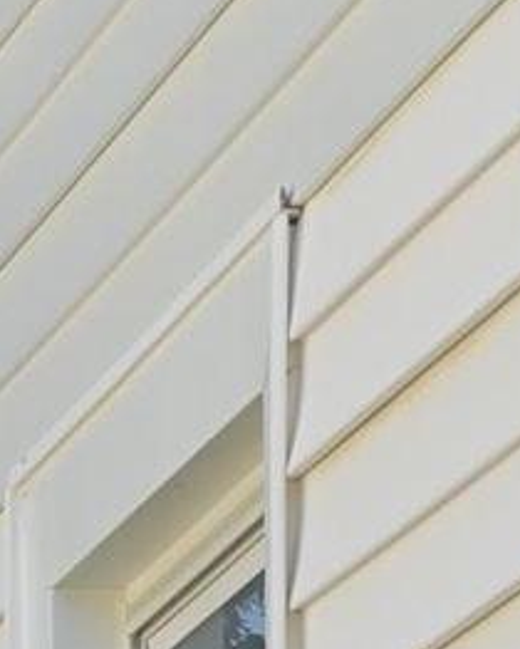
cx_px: -243
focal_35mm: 341
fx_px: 6552
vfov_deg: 5.3
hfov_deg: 4.5
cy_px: 2006
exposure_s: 1/200
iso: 125
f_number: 5.6
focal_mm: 11.45
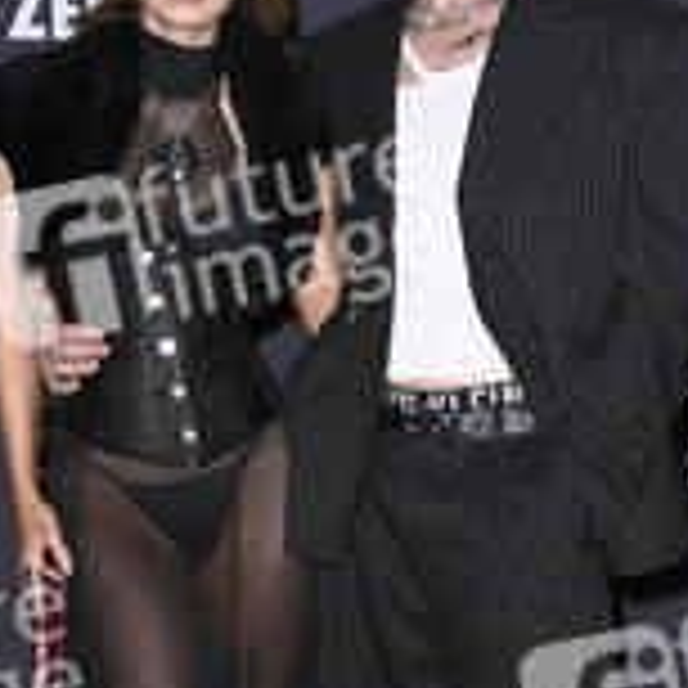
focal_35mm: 155
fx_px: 3485
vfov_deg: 11.3
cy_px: 468
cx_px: 342
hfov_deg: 11.3
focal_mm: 70
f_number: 5.6
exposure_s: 1/250
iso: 500
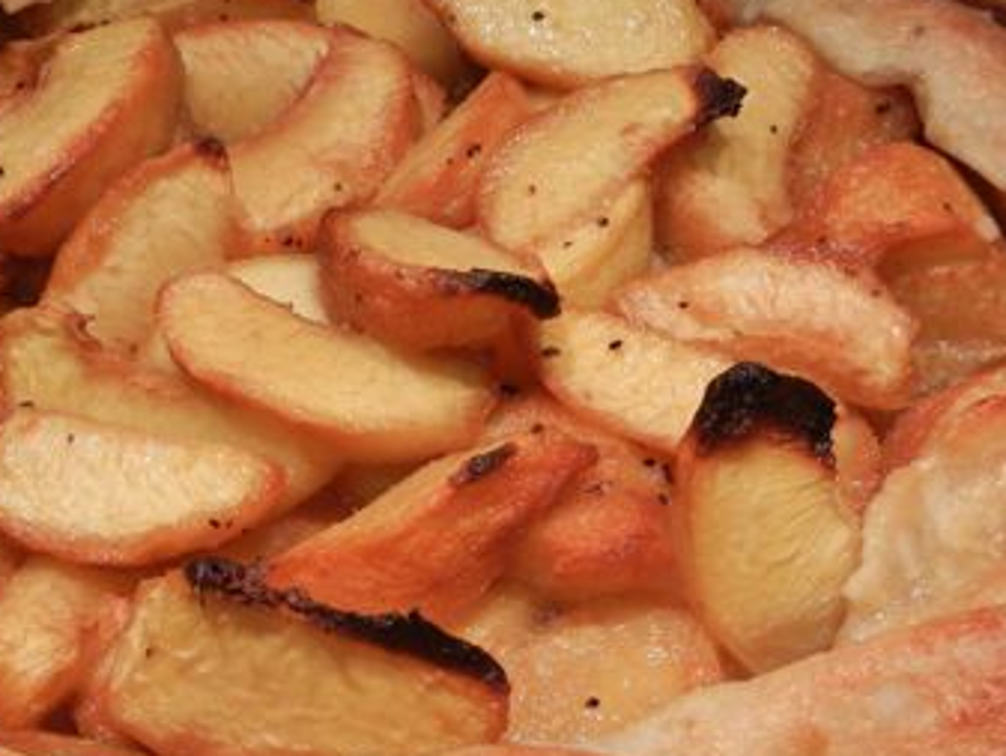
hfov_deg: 33.5
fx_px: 1657
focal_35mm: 57
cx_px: 337
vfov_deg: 25.5
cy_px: 505
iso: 178
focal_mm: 5.4
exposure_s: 1/30
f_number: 3.5
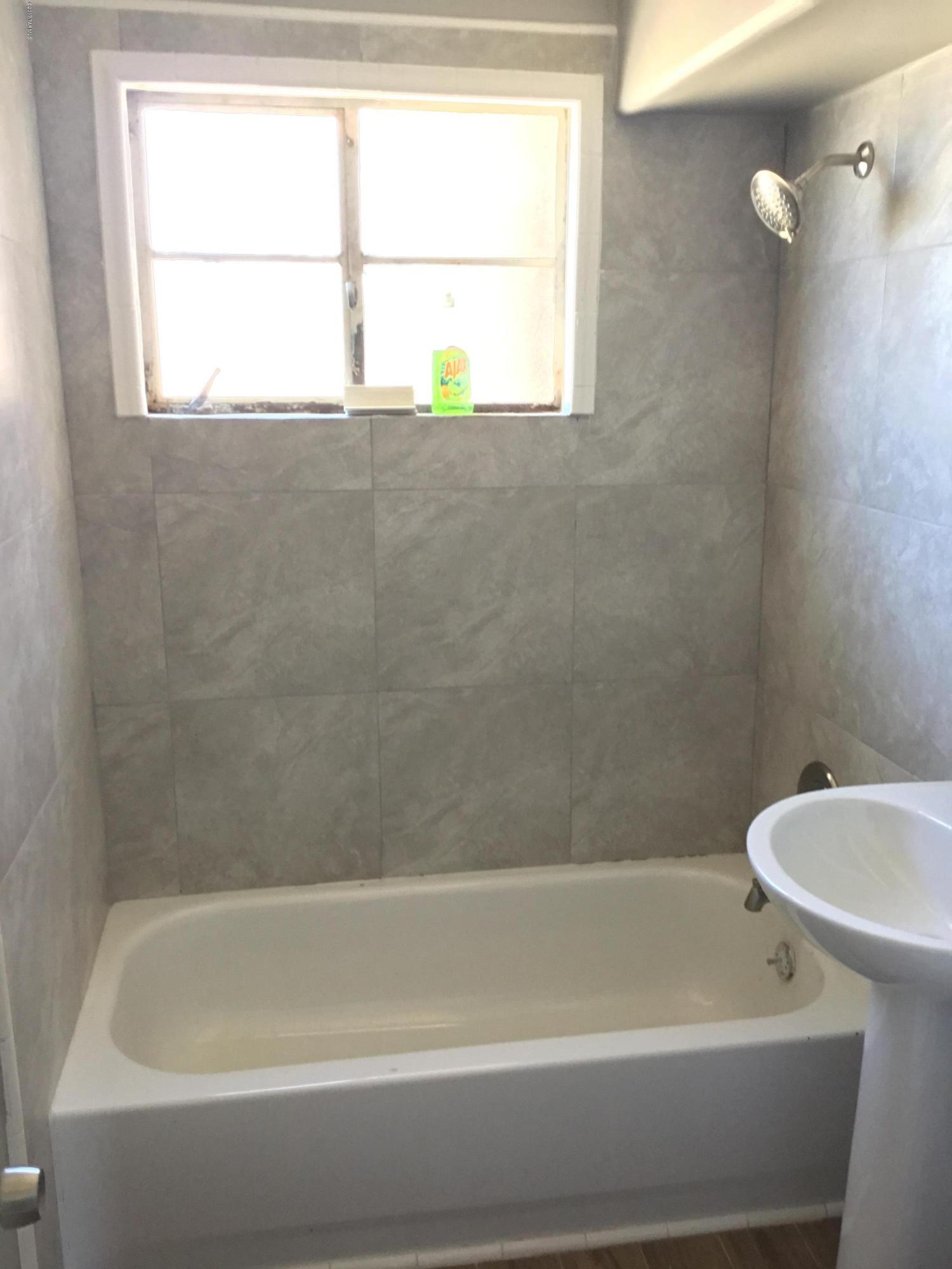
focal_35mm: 31
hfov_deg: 45.4
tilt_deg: -13.7
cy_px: 634
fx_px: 1137
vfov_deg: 58.4
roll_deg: -0.8
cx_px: 476
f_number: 2.4
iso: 125
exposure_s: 1/30
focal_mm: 3.3
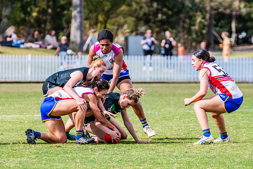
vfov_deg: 2.9
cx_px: 99
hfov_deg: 4.3
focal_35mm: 482
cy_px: 91
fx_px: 3390
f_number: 7.1
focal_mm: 290
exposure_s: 1/1250
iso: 800
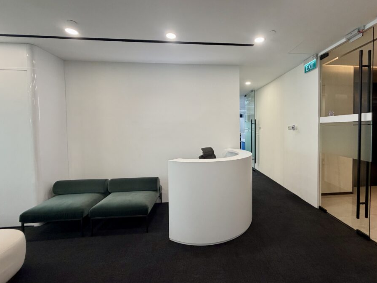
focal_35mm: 16
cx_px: 212
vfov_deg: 78.0
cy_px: 134
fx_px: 174
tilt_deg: -1.8
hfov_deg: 94.0
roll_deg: +0.9
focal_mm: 2.22
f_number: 2.2
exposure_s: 1/100
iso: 200
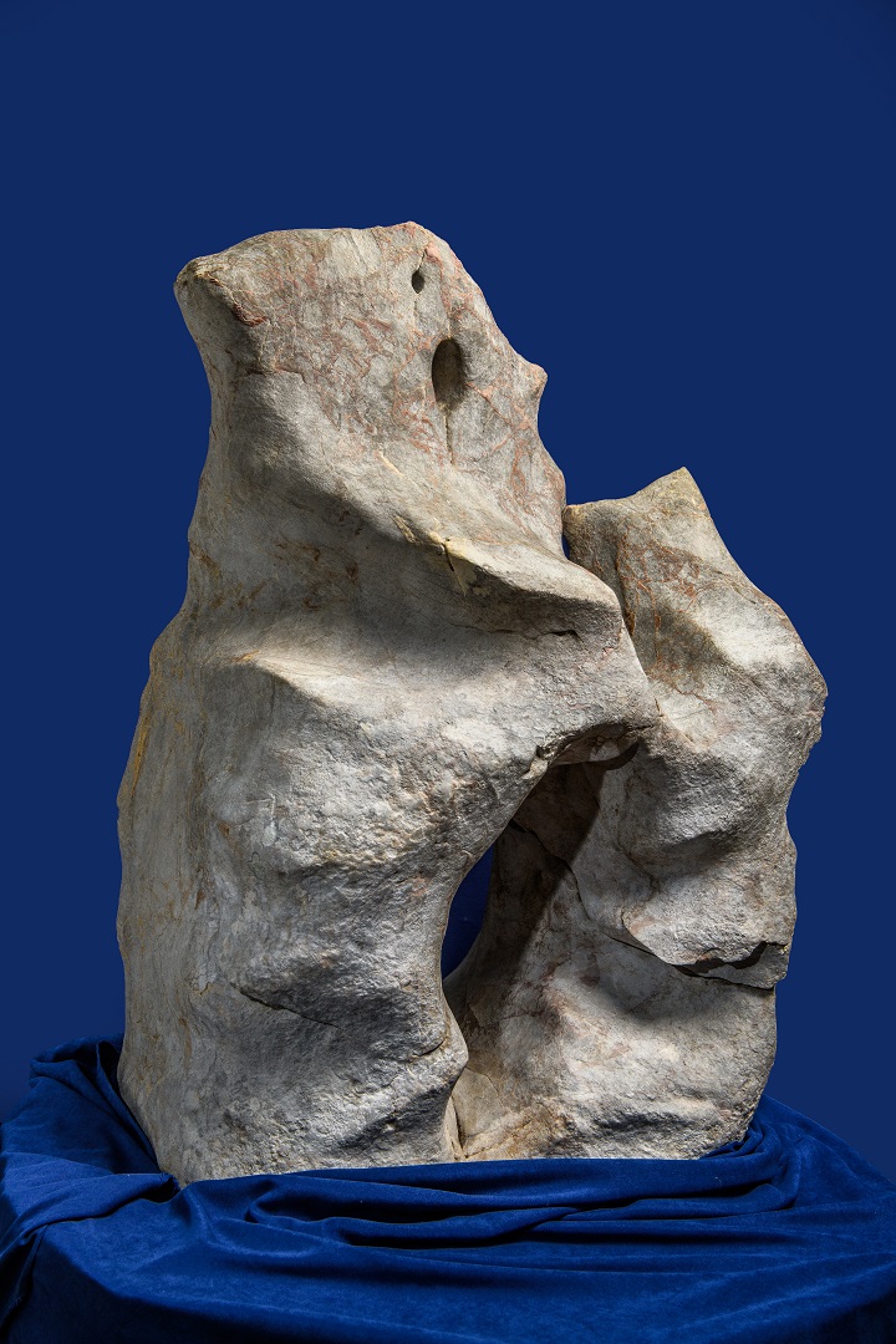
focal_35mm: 42
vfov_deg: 46.4
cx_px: 448
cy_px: 672
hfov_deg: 31.9
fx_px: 1568
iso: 200
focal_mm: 42
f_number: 8
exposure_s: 1/50
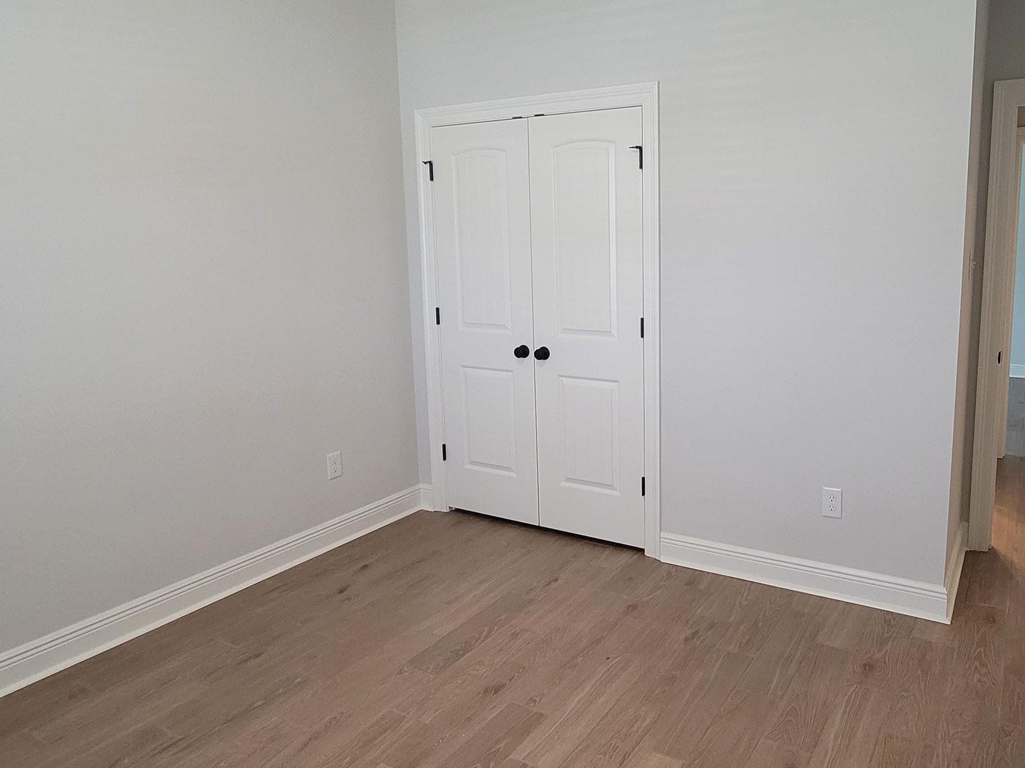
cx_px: 638
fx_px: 681
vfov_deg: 58.7
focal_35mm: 23
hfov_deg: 72.7
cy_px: 343
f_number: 2.2
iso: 400
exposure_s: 1/60
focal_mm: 2.2
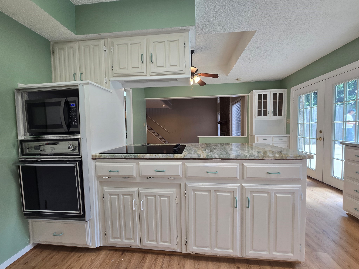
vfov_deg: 89.9
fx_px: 135
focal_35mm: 13
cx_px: 180
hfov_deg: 106.2
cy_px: 134
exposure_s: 1/60
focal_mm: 2.2
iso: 64
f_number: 2.2
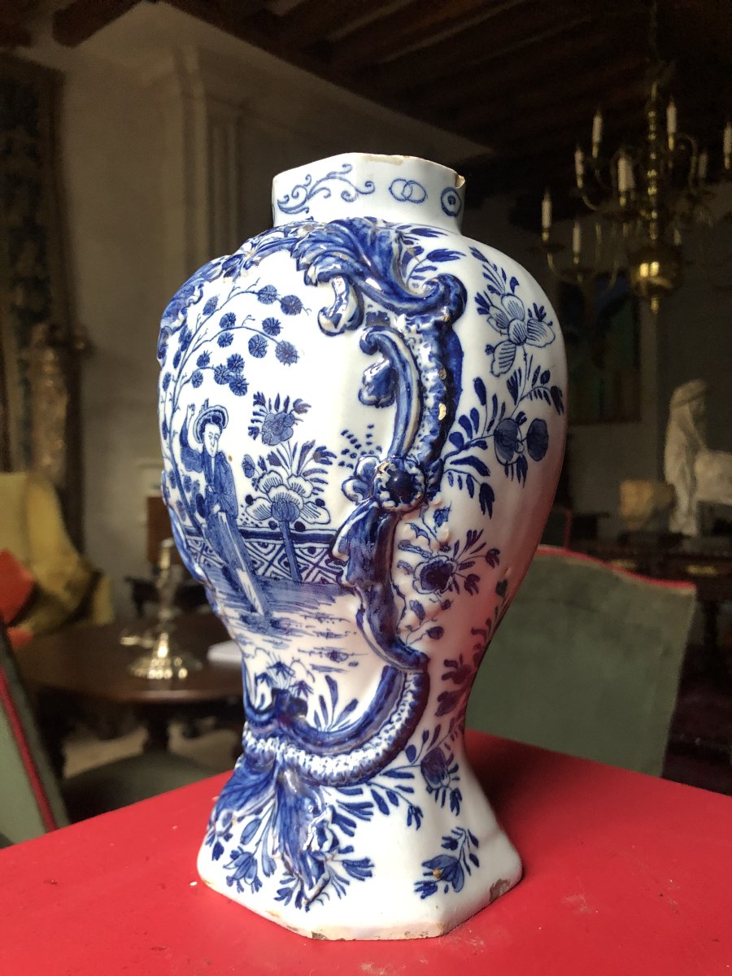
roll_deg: +0.1
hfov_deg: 49.7
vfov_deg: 63.4
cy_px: 488
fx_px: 789
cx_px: 366
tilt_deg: -1.7
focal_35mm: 28
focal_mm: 4
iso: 80
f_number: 1.8
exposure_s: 1/15
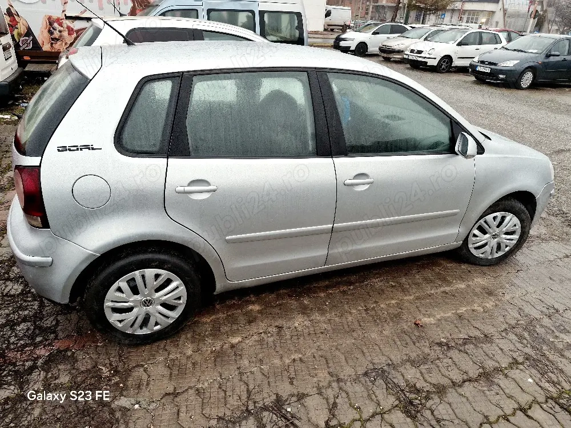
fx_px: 379
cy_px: 214
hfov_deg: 73.9
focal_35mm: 23
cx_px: 286
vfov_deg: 58.9
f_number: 1.8
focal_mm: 5.54
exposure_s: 1/100
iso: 160
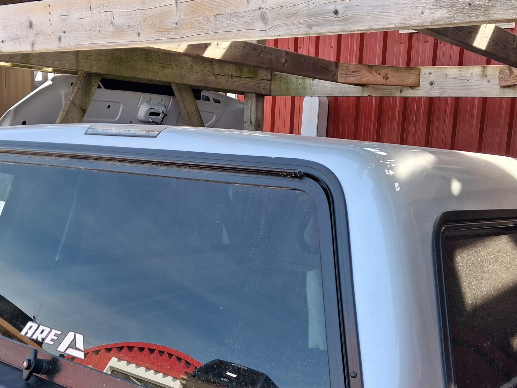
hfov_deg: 42.1
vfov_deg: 31.8
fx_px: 672
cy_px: 273
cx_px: 272
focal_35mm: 45
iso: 25
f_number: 1.8
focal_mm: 4
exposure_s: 1/100
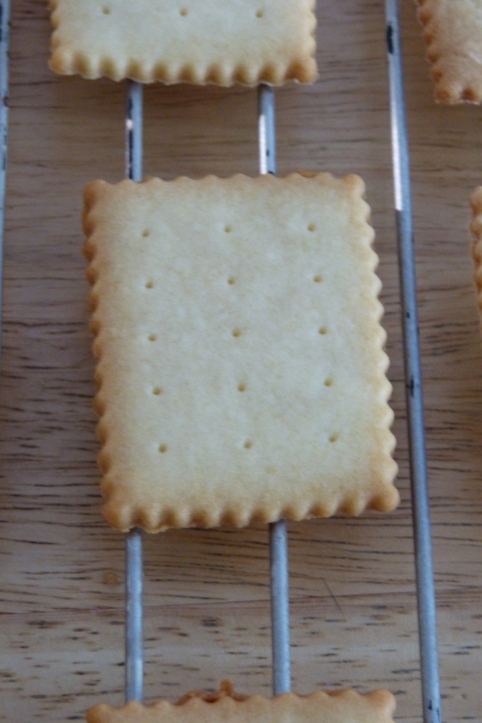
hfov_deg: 13.4
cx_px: 219
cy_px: 363
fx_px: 2049
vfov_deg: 20.0
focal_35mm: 102
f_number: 3.4
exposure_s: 1/15
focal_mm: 16.1
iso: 400
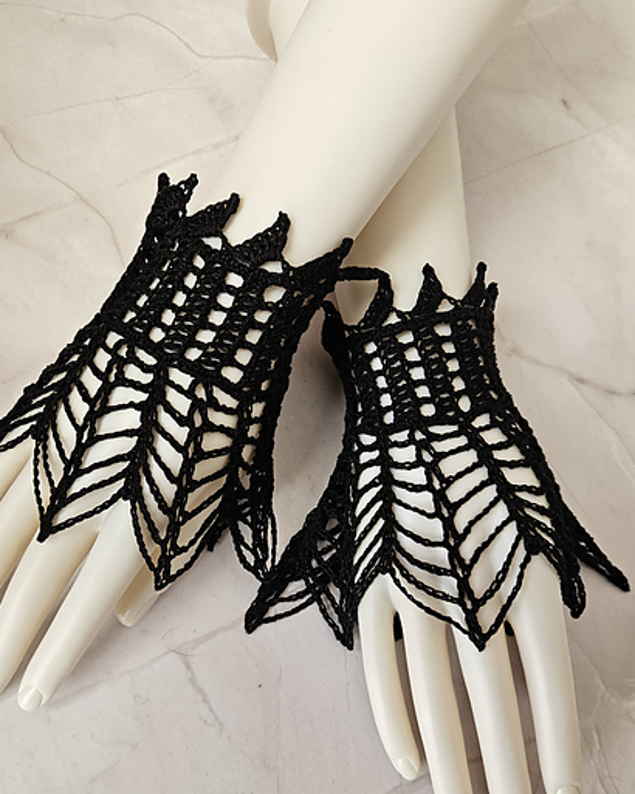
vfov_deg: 61.6
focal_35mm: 28
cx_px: 280
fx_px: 658
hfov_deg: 51.4
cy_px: 483
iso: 200
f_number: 1.8
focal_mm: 5.4
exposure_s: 1/100
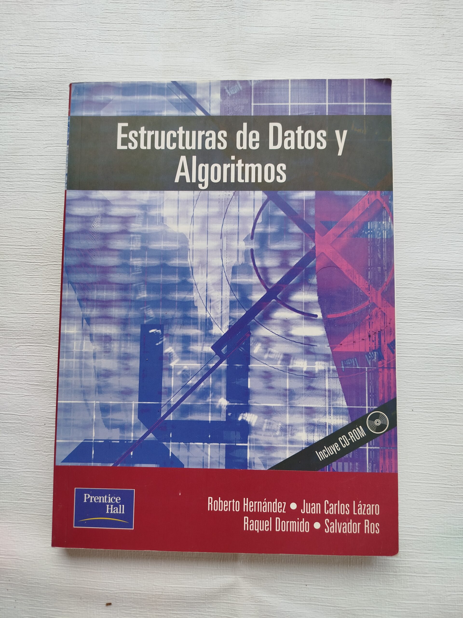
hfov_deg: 56.8
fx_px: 428
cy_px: 309
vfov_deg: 71.6
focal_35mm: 24
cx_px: 232
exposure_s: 1/156
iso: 50
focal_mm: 5.31
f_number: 1.7
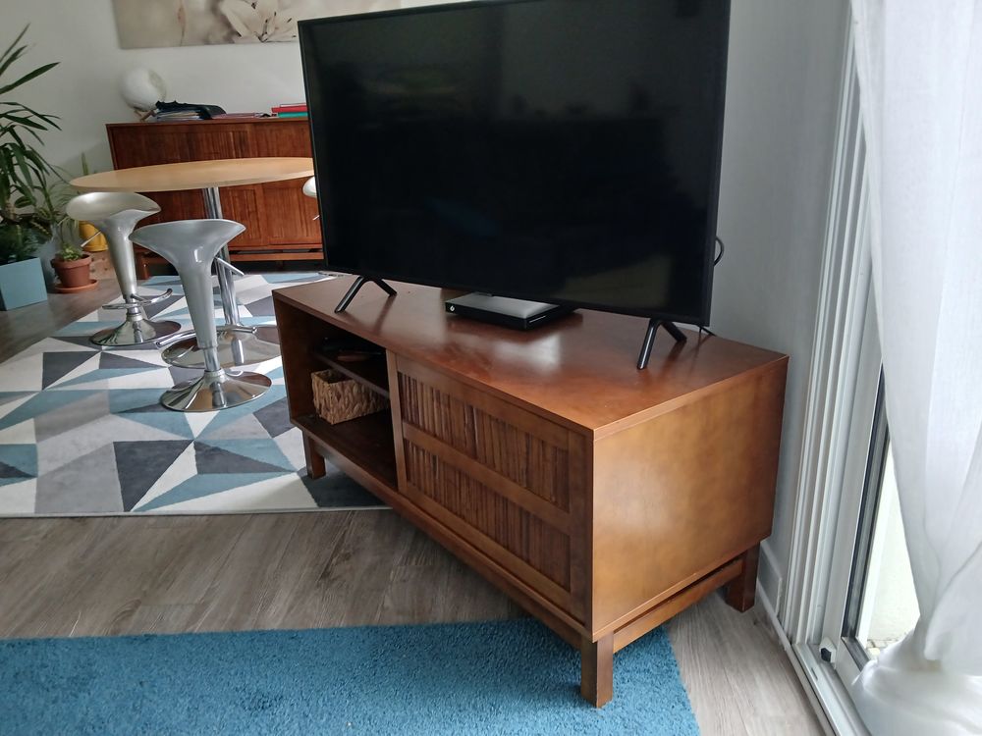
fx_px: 738
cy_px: 368
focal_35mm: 26
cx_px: 491
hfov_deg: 67.3
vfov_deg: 53.1
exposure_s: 1/33
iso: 200
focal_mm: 3.98
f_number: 1.8
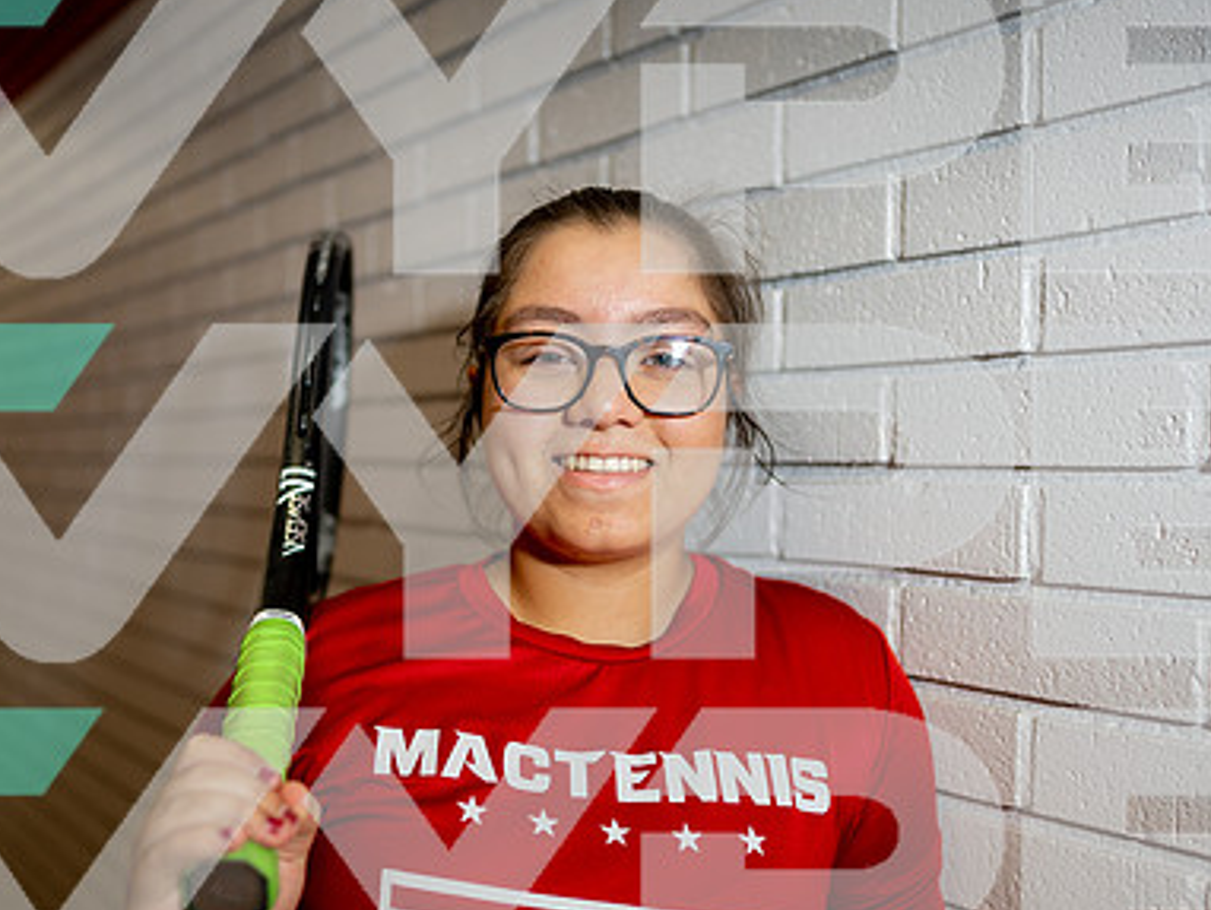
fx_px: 1225
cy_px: 493
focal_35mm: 35
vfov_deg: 40.7
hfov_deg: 52.6
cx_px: 590
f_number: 1.4
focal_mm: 24
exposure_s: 1/160
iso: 40
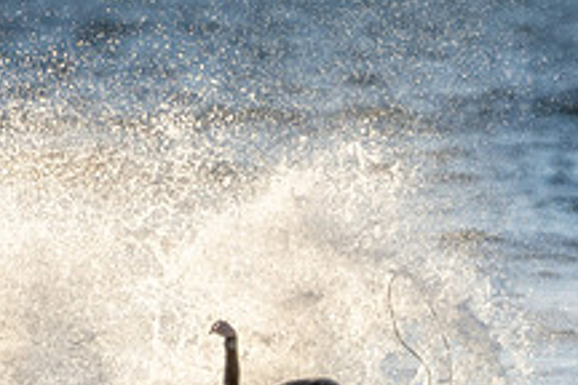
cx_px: 390
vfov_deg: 0.8
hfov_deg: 1.2
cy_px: 460
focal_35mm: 1750
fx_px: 28095
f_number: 5.6
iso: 360
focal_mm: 400
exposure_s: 1/1250
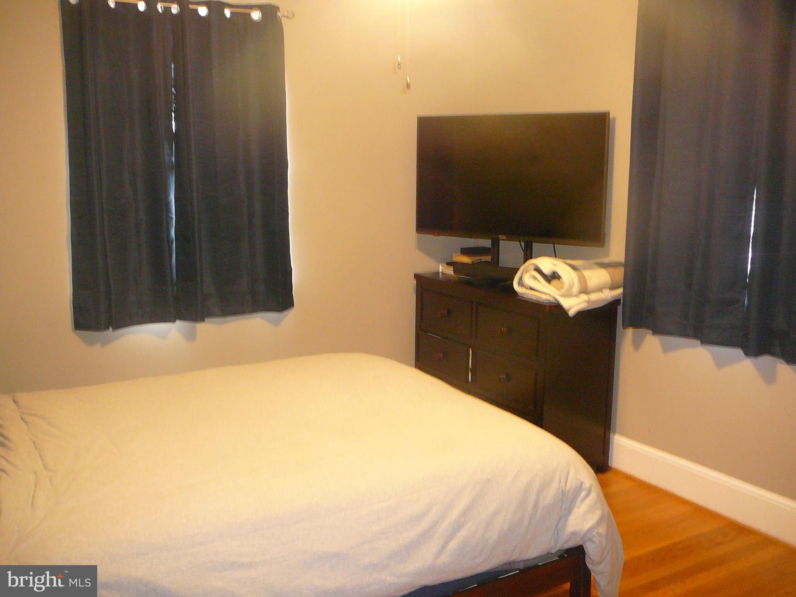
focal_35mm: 35
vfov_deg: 40.7
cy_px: 298
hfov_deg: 52.6
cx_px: 398
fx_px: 805
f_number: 2.8
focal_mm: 5.2
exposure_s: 1/8
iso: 250
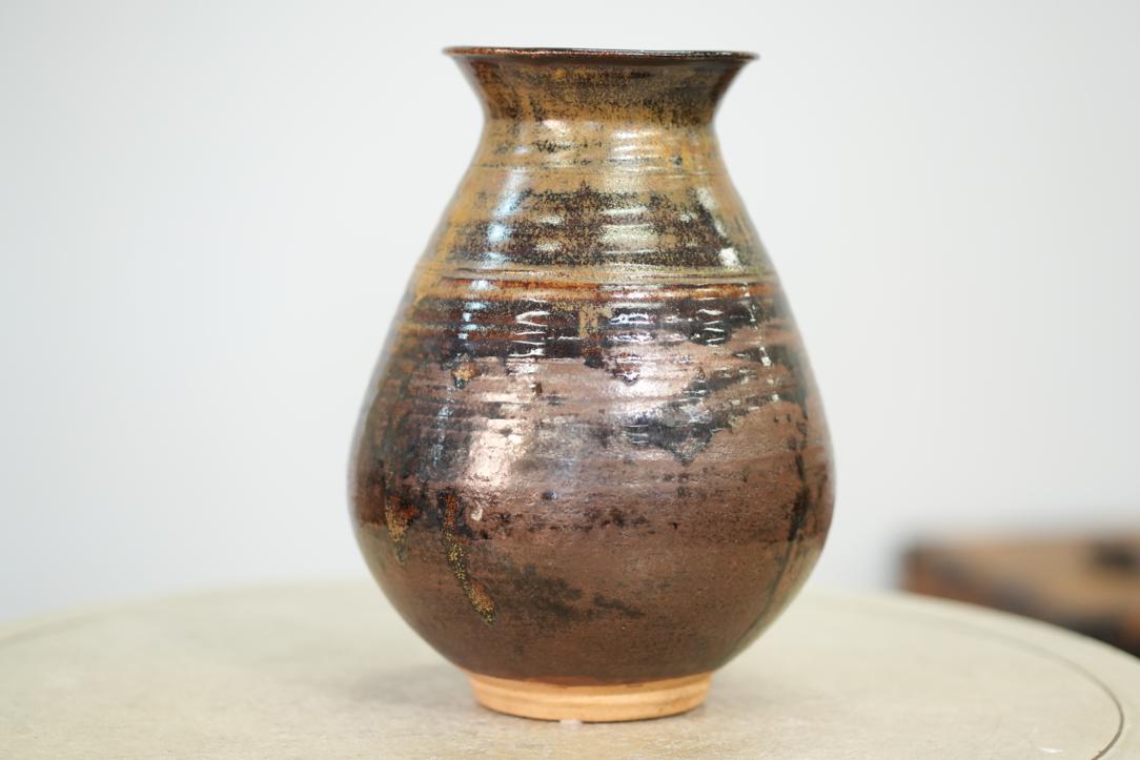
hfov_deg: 23.9
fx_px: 2692
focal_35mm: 85
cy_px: 380
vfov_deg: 16.1
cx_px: 570
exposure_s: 1/250
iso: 2000
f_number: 2.8
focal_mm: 85
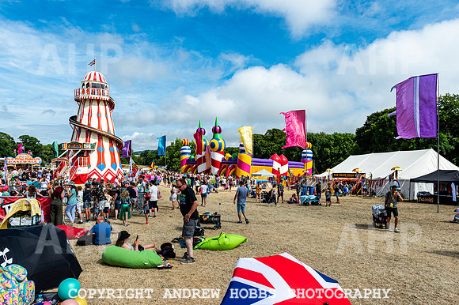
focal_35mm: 24
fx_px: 306
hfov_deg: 73.8
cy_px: 152
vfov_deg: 53.1
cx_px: 230
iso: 400
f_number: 8
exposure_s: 1/2000
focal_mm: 24
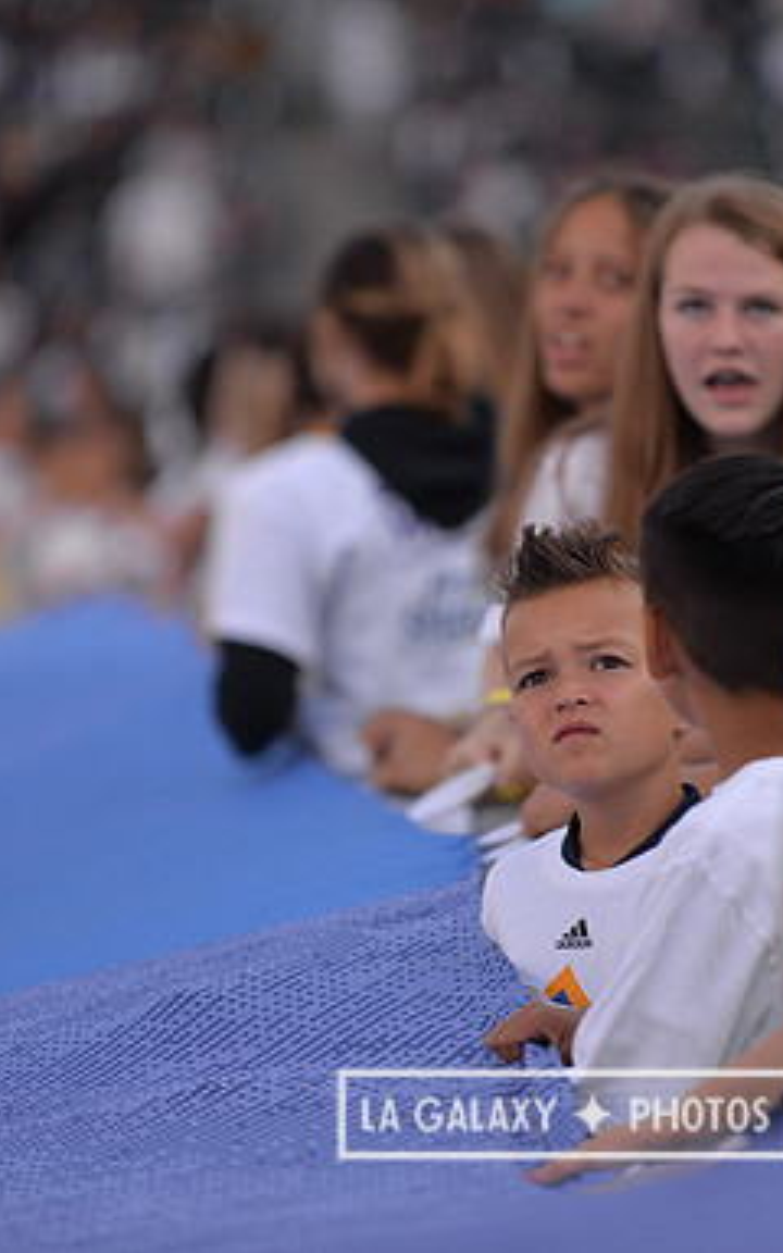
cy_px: 625
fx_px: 10516
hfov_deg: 4.3
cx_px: 568
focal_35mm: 308
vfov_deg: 6.8
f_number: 2.8
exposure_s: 1/4000
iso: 640
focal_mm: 200
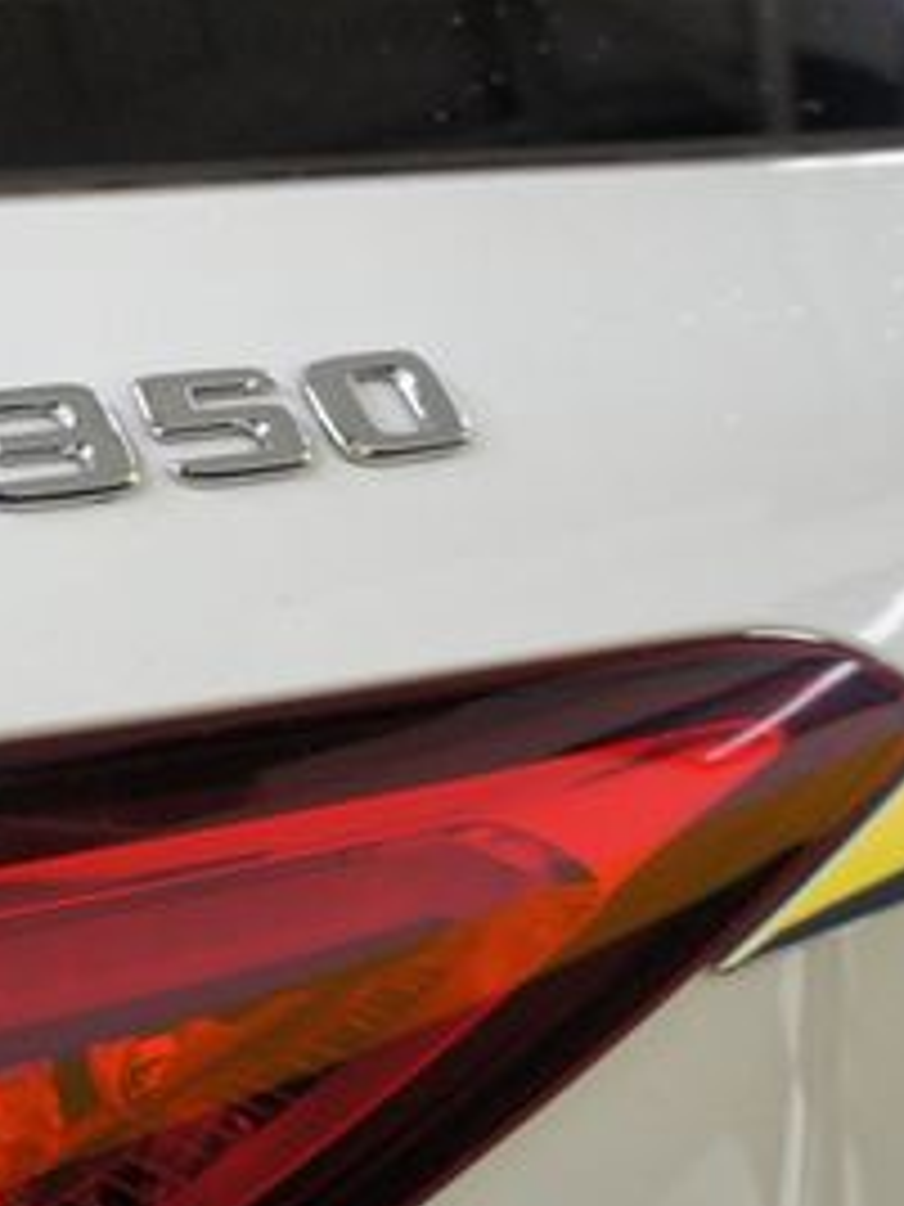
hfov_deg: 22.4
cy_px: 580
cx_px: -85
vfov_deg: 31.2
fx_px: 2159
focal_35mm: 62
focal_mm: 18
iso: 1250
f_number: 3.5
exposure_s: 1/80
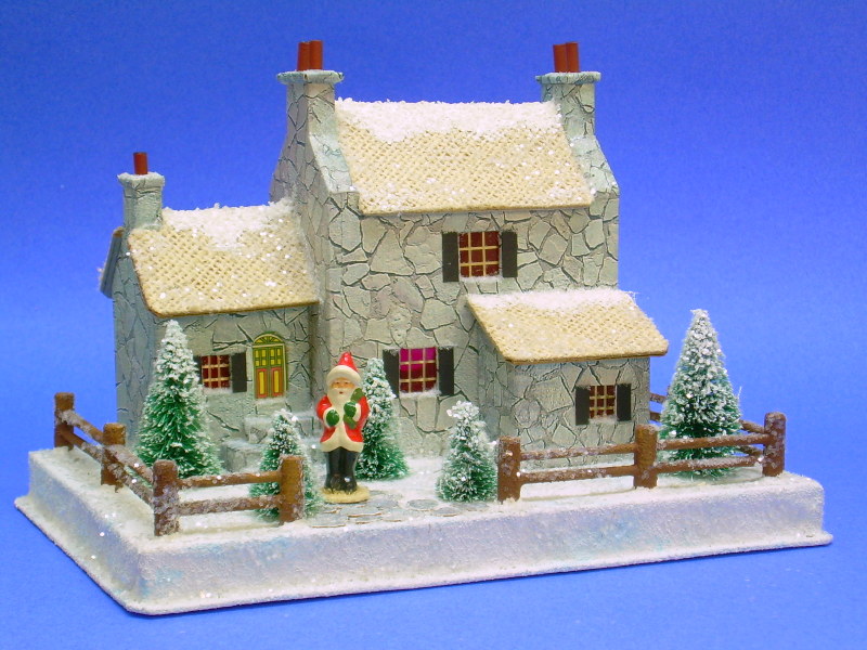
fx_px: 2054
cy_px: 325
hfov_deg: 23.8
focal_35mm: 82
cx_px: 434
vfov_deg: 18.0
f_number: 4
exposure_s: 1/7.3
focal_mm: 13.9
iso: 50
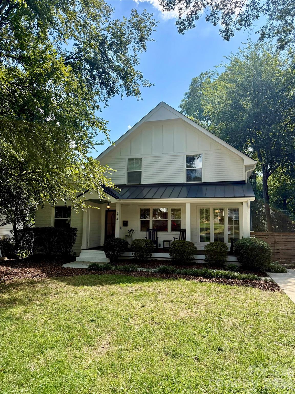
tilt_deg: +5.1
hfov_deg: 56.8
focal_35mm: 24
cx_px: 148
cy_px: 197
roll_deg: -1.1
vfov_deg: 71.6
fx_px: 273
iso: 100
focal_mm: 6.76
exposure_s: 1/2703
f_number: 1.78
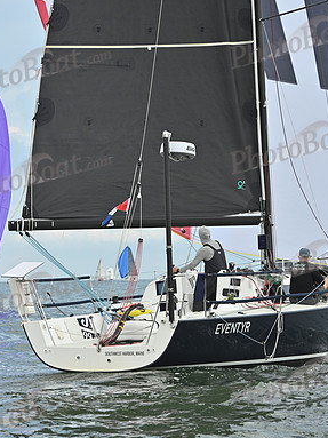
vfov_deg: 12.9
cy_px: 220
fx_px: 1934
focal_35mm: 153
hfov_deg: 9.7
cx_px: 171
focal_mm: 105
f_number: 6.3
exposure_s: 1/1250
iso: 320
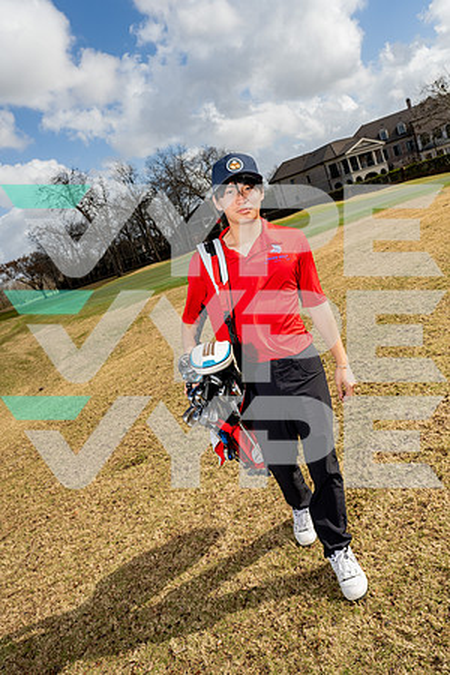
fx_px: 525
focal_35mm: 28
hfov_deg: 46.4
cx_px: 225
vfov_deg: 65.5
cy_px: 338
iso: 100
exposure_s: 1/250
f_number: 8
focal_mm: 28
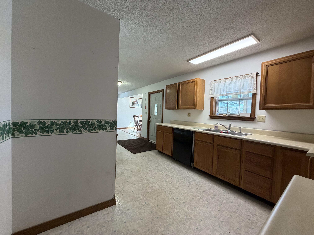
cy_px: 118
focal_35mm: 14
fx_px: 127
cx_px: 157
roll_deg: -2.0
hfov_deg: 102.1
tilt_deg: -3.4
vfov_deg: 85.7
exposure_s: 1/120
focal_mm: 2.22
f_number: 2.2
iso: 320
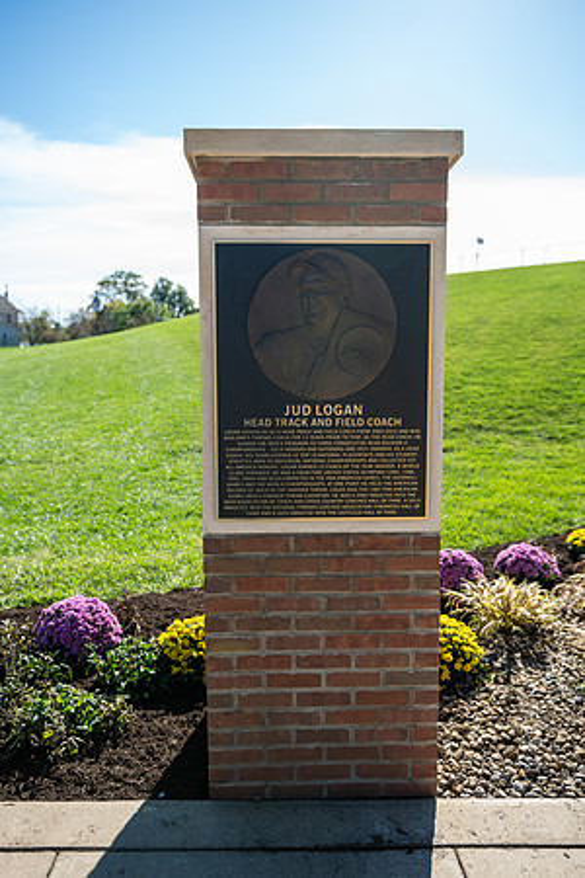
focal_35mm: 29
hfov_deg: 45.0
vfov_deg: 63.7
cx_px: 292
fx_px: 707
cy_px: 439
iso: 40
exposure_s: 1/320
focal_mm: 29
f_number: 3.5
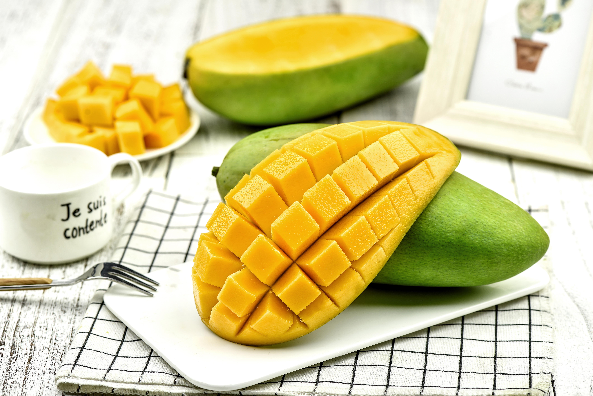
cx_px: 296
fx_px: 1730
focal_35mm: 105
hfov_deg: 19.5
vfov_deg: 13.1
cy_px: 198
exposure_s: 1/160
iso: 40
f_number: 8
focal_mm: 105
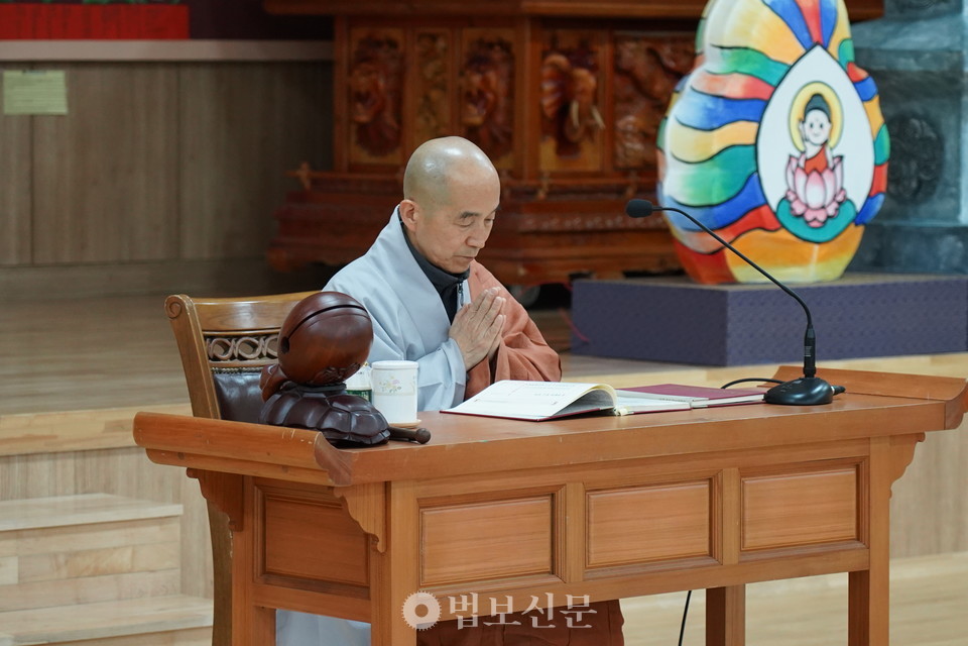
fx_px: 4221
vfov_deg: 8.7
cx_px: 484
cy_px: 323
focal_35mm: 157
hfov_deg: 13.1
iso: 3200
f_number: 4
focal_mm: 105
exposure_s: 1/160
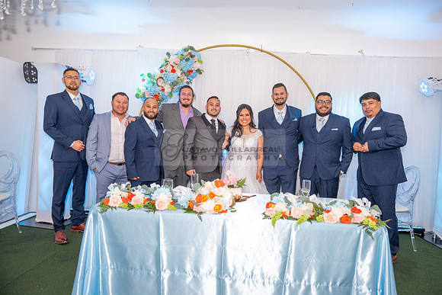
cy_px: 148
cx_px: 221
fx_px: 295
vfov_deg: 53.2
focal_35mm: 24
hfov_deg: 73.7
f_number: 3.5
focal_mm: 24
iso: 1000
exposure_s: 1/200
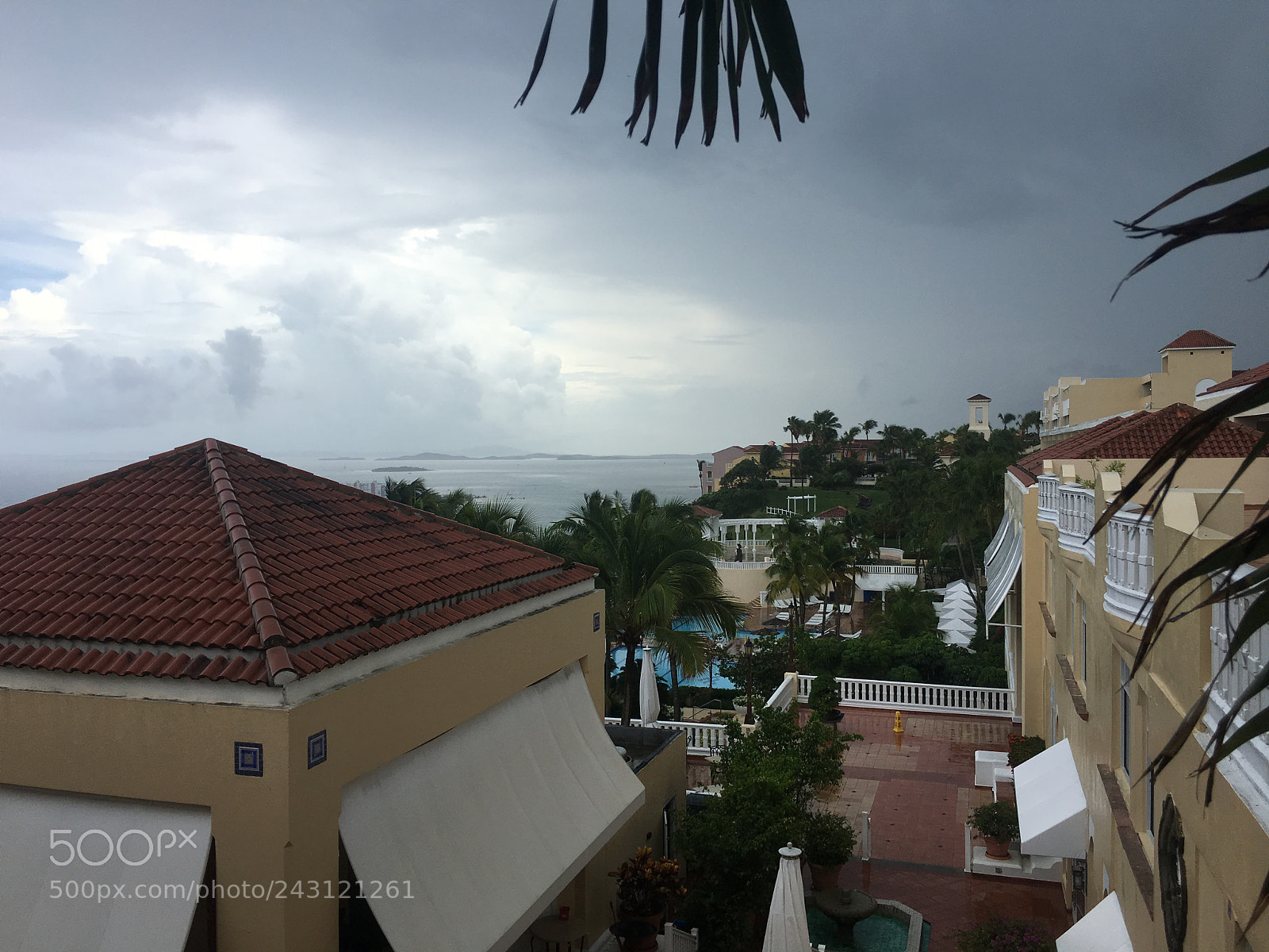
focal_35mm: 29
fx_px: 1063
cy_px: 476
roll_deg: -0.2
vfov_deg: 48.2
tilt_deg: -1.5
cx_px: 634
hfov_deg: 61.7
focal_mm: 4.15
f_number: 2.2
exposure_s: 1/739
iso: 25
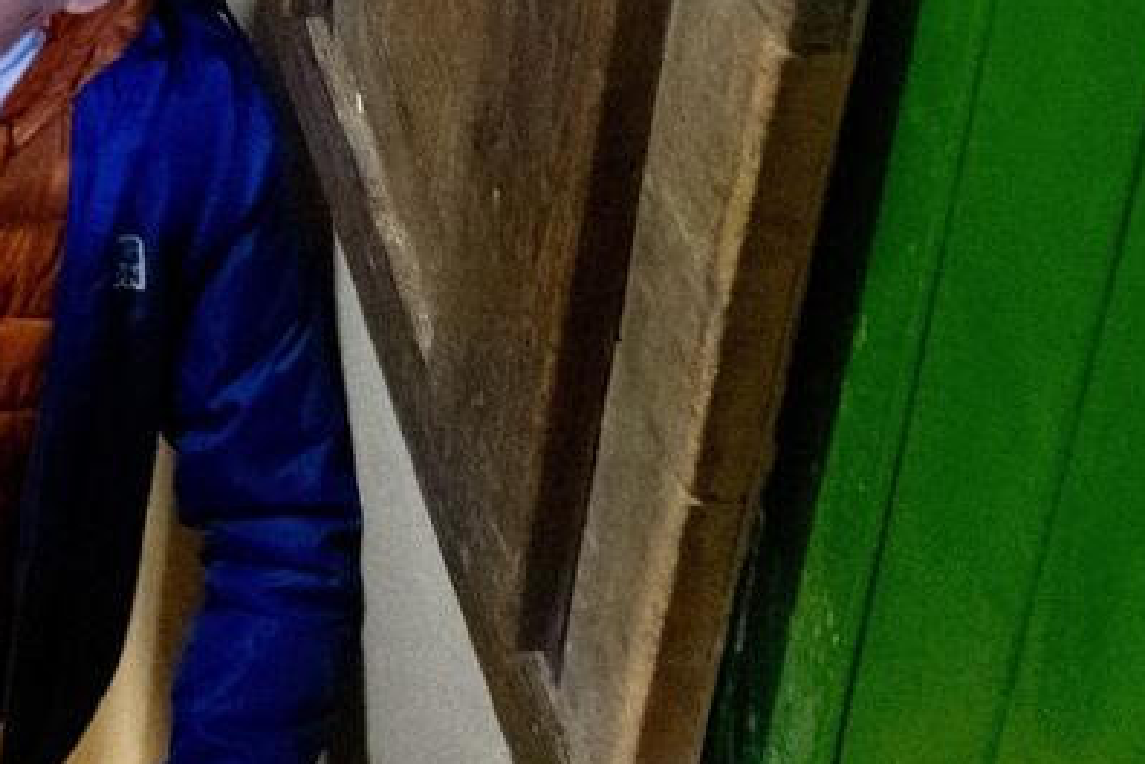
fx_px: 3467
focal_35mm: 109
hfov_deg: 18.1
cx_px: -95
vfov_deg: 12.3
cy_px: -103
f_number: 4
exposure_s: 1/60
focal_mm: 24
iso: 6400
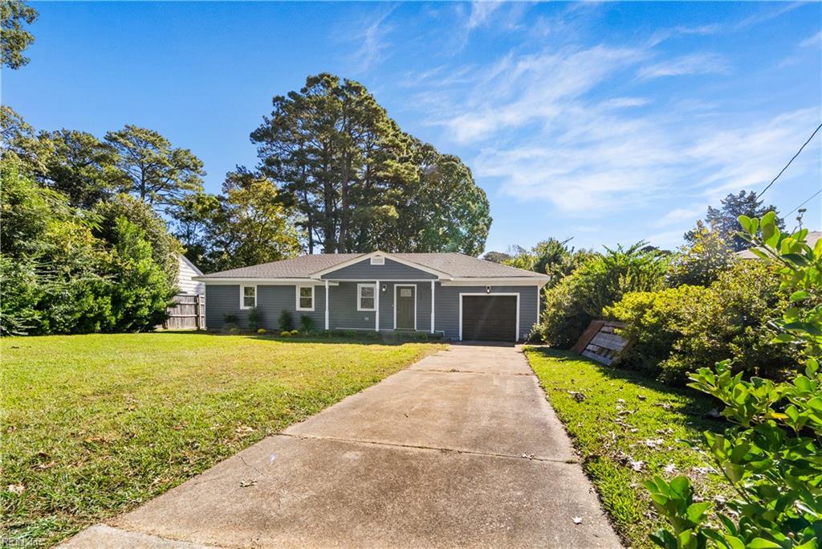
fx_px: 365
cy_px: 274
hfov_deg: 96.7
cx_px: 411
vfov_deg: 73.8
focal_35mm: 16
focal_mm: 16
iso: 200
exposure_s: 1/320
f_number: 16
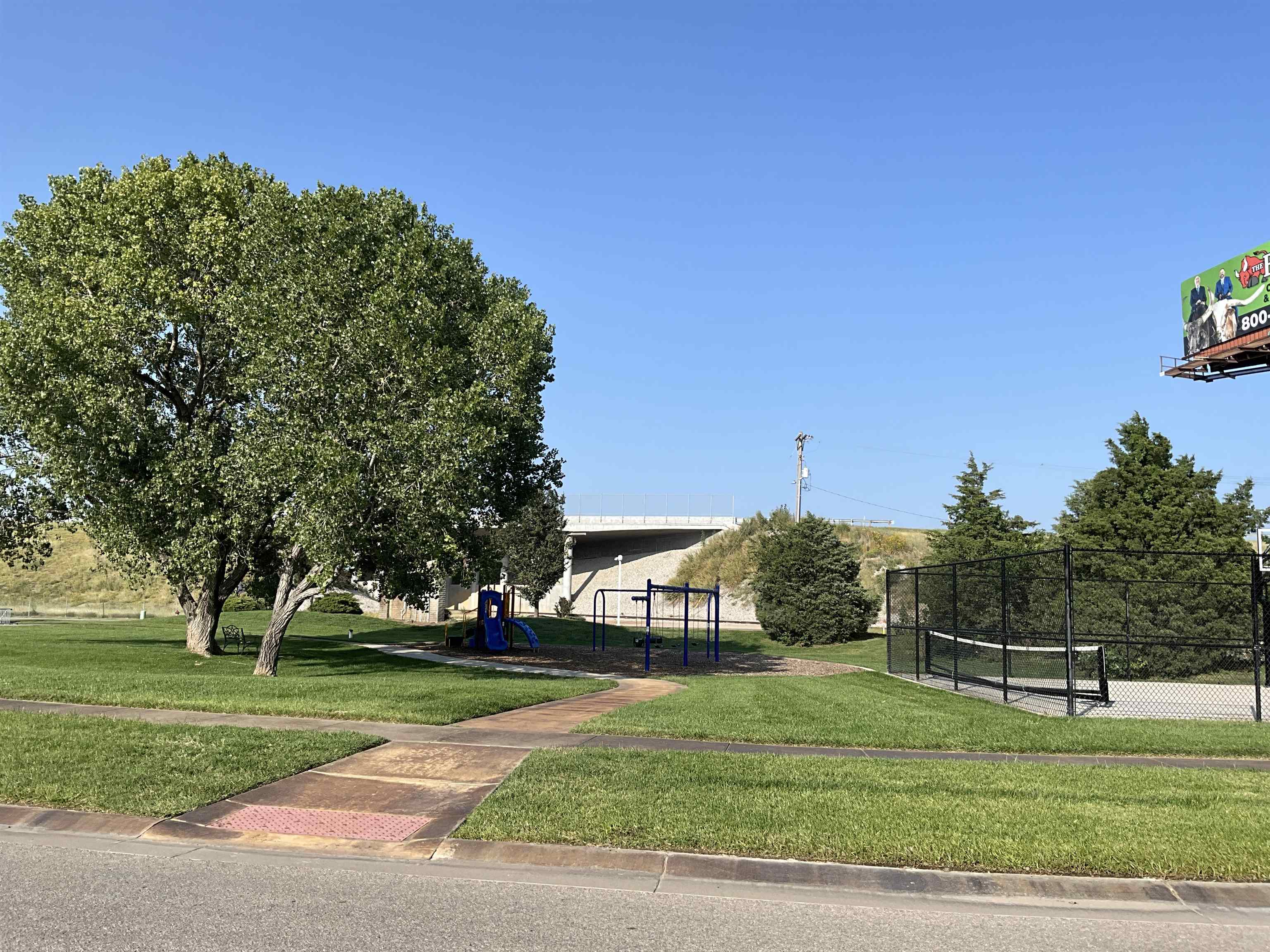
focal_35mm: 29
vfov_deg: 48.2
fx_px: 1064
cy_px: 476
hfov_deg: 61.7
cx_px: 635
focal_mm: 3
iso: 25
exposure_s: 1/1675
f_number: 1.8
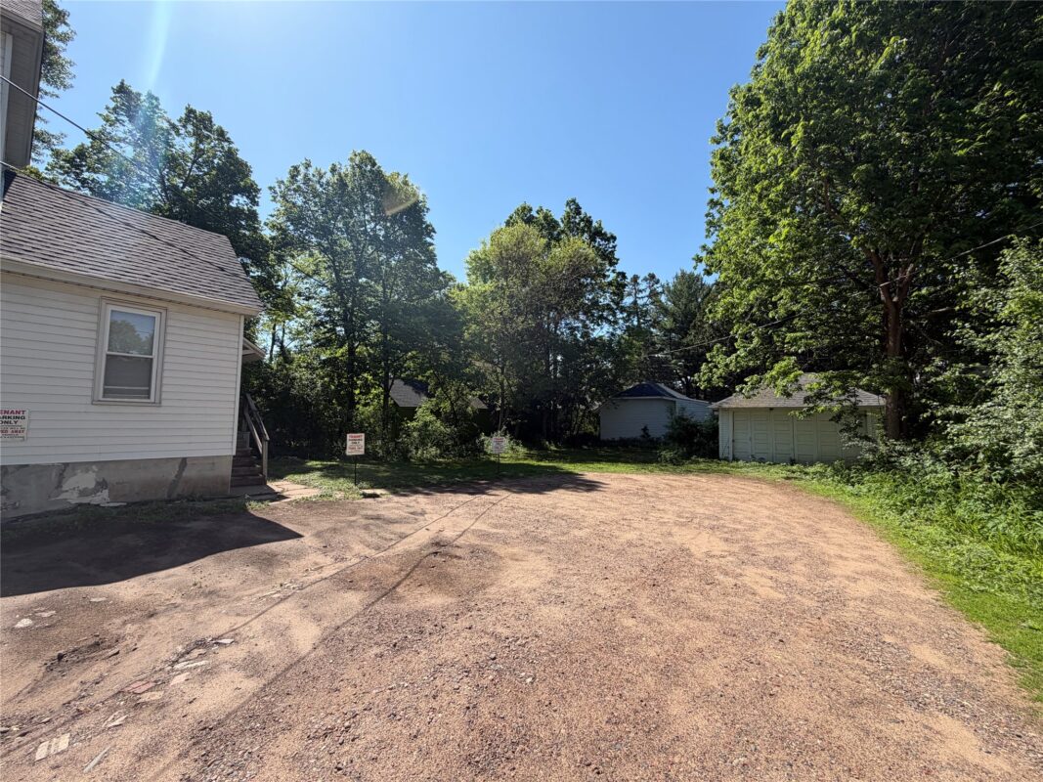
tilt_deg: +3.6
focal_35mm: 14
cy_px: 391
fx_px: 422
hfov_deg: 102.1
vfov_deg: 85.7
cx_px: 522
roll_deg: -0.3
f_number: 2.2
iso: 25
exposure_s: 1/770
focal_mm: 2.22
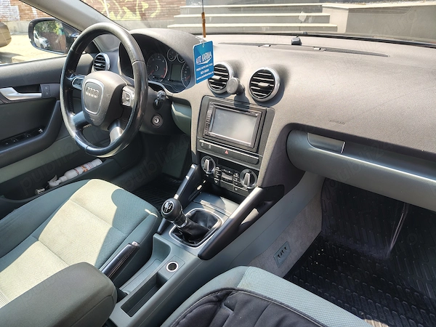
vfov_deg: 56.8
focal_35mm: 24
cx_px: 218
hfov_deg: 71.6
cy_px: 164
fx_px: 302
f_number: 1.8
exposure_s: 1/134
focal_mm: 5.56
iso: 100
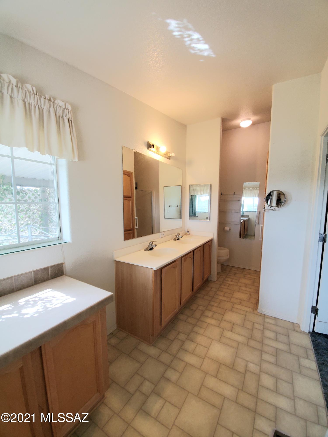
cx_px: 164
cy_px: 218
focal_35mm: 13
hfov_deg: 89.9
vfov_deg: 106.2
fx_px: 164
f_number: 2.2
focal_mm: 1.8
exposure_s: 1/60.2
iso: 160
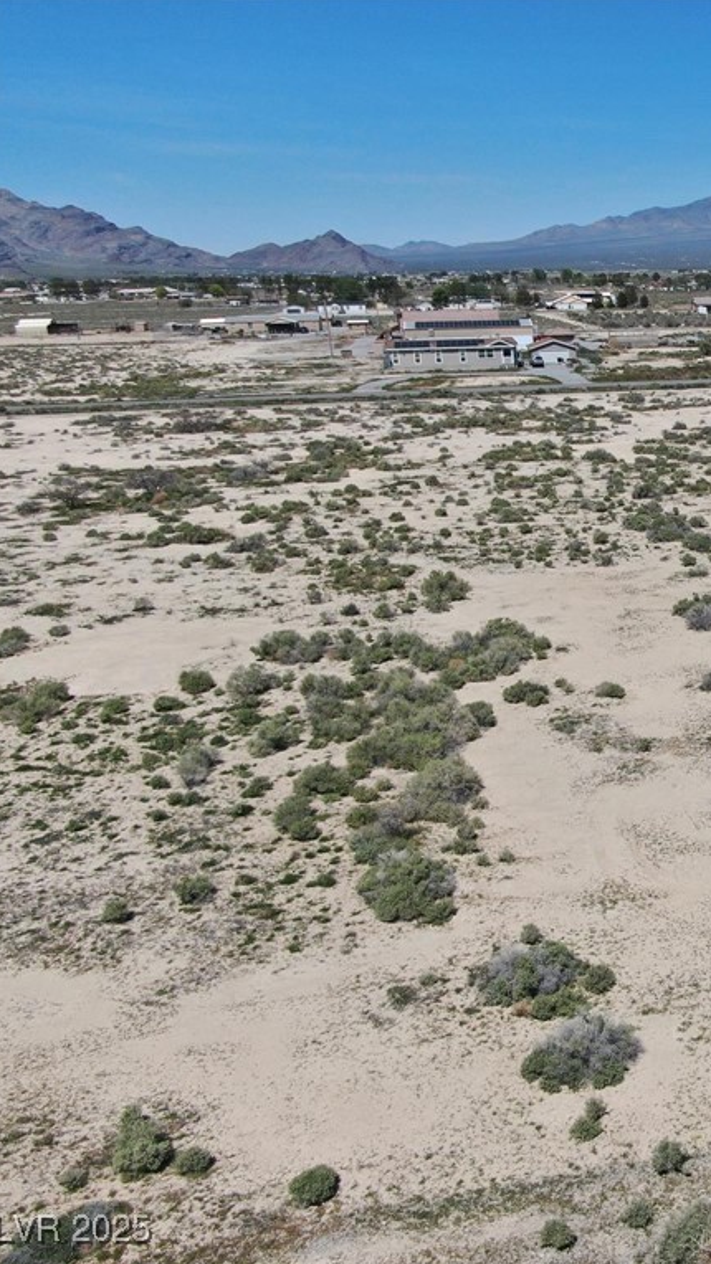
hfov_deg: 29.5
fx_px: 1174
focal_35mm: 35
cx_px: 830
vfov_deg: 56.6
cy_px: 631
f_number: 2.8
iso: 110
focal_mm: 4.39
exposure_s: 1/2500
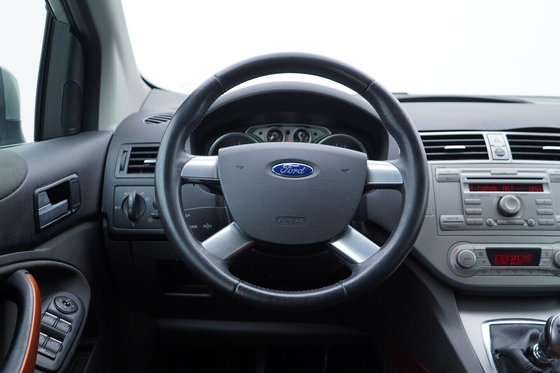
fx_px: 560
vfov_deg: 36.9
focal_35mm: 36
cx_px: 280
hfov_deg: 53.1
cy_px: 186
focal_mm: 24
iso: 125
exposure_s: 1/40
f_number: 2.8
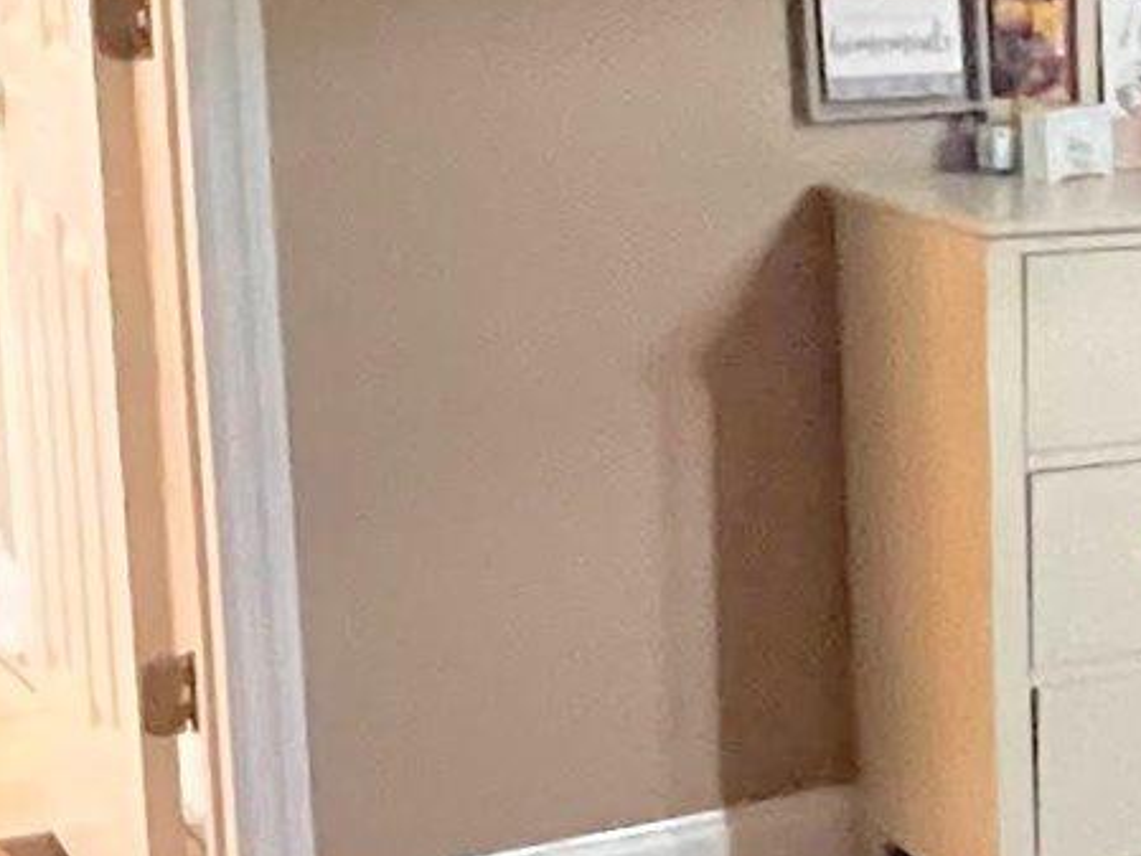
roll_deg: -1.6
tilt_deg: -6.9
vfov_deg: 16.5
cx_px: 2633
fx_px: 2934
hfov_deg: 15.0
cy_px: 229
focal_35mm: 89
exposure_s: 1/40
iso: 1000
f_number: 1.8
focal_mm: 1.57
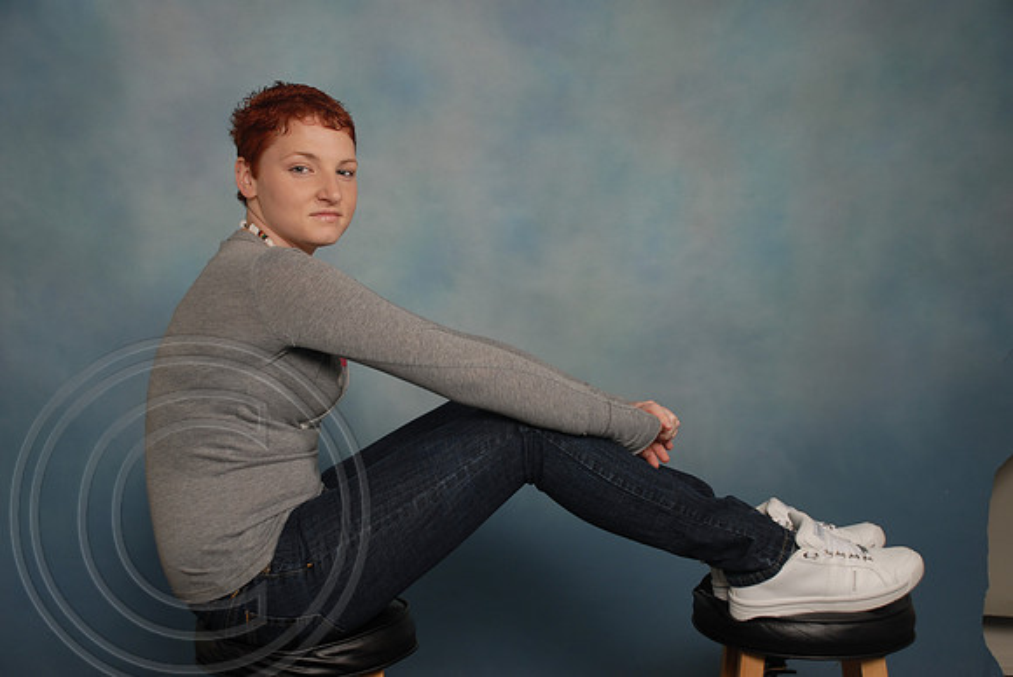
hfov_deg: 37.8
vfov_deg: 25.8
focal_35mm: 52
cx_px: 506
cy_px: 338
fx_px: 1479
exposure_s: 1/125
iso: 100
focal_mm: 35
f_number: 5.6
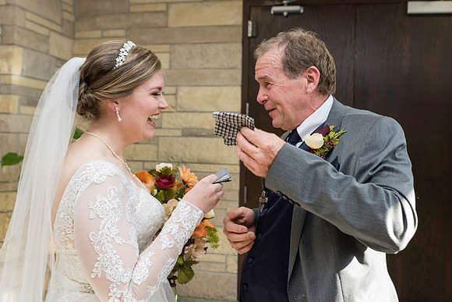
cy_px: 128
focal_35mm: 40
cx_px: 260
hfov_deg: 47.9
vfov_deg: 33.1
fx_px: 506
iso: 640
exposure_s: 1/200
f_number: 4.5
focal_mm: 35
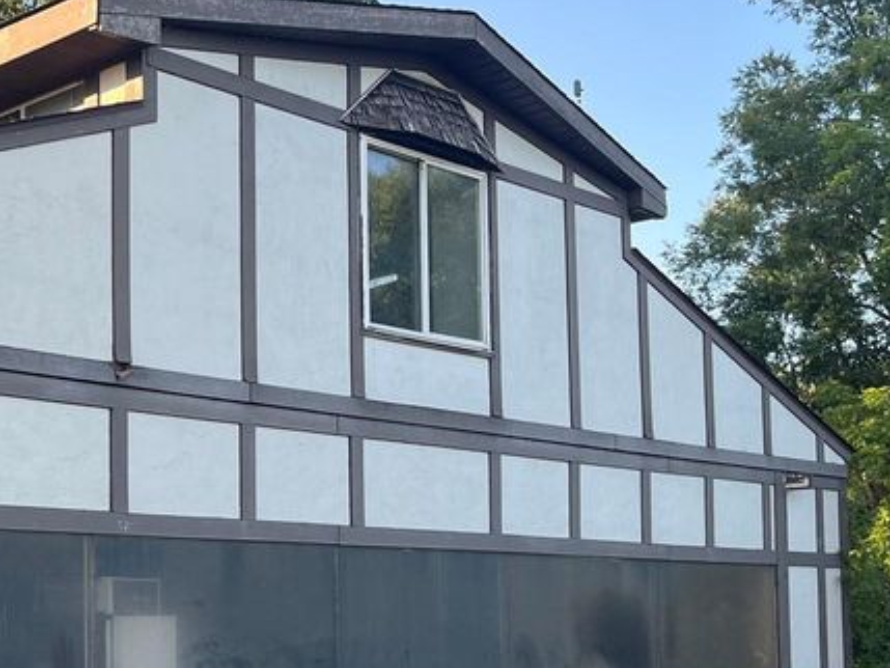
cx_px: 100
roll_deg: +1.8
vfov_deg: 23.4
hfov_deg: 29.9
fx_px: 1595
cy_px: 521
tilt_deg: +4.9
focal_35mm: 62
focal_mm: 5.1
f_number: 1.6
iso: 50
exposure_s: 1/577
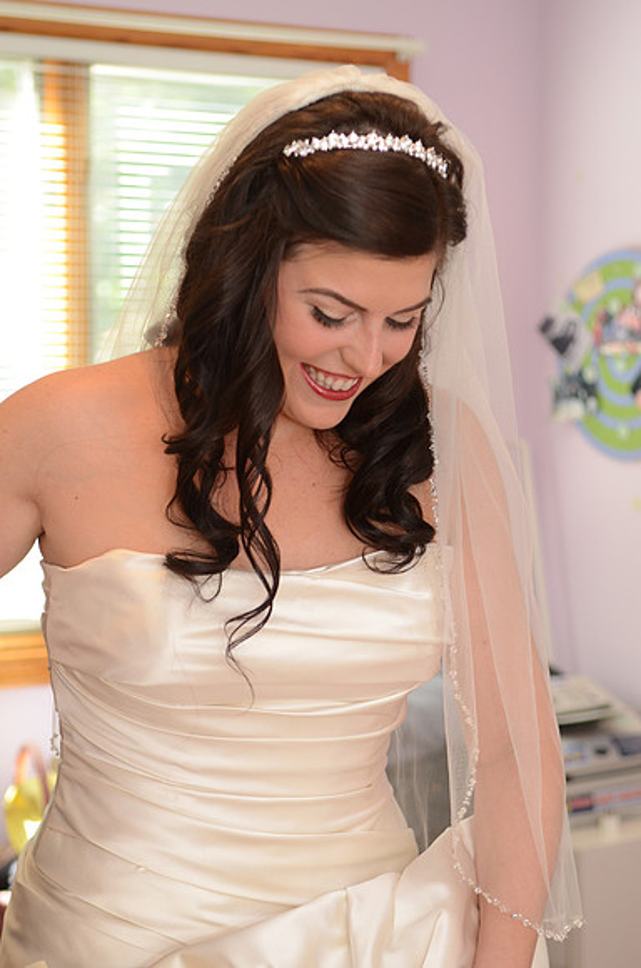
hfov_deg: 16.5
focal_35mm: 82
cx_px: 320
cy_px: 484
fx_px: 2214
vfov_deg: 24.7
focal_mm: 55
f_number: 4
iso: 640
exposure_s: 1/160
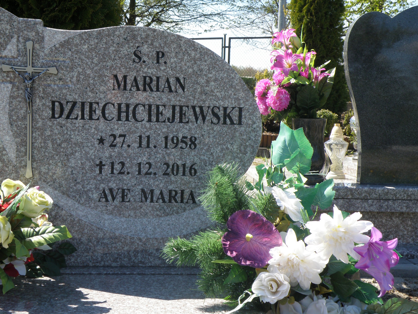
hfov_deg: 30.3
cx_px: 209
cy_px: 157
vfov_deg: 22.9
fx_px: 773
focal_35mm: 64
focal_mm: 11.46
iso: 64
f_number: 5.6
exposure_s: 1/160
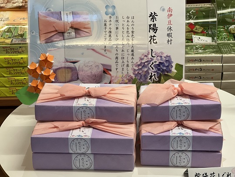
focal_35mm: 77
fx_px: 523
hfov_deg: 25.3
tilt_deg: -24.5
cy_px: 88
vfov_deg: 19.1
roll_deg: +0.9
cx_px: 118
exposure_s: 1/33
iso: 125
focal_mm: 9
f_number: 2.8
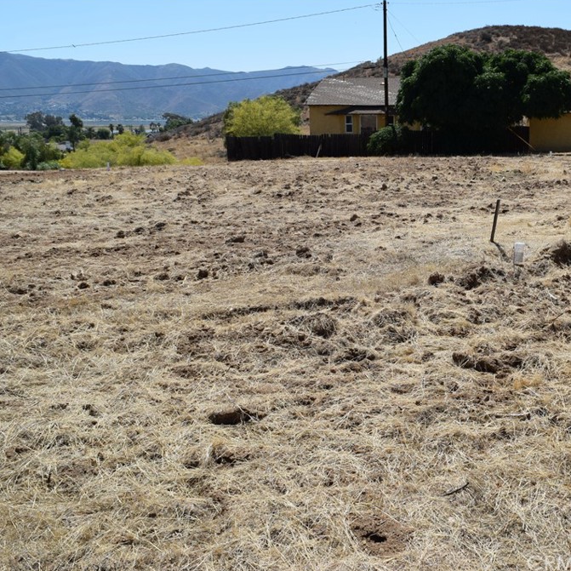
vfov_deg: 47.2
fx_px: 653
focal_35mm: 35
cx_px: 395
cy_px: 285
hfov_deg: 46.2
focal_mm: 18
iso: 200
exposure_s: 1/400
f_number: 10
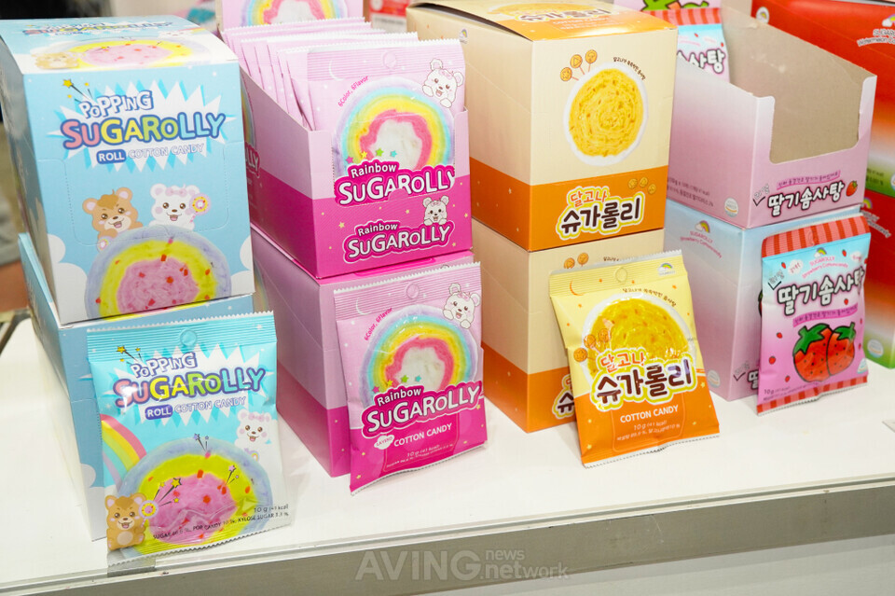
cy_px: 298
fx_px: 969
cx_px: 448
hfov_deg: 49.6
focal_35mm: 39
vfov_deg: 34.2
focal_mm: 26
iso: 1000
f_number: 4
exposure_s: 1/160
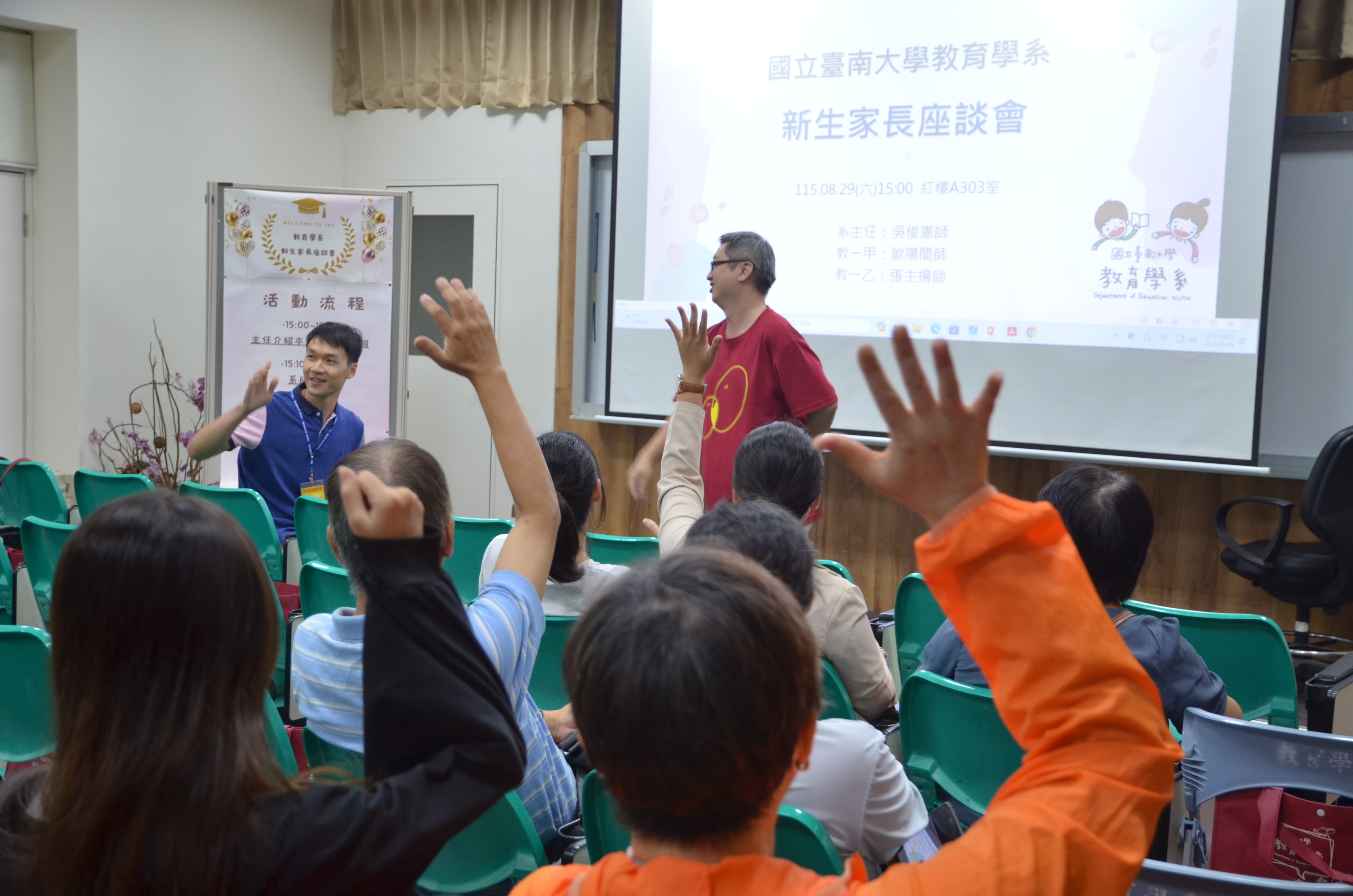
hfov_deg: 42.4
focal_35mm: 46
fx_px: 1744
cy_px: 448
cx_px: 676
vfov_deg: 28.8
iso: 450
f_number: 4.5
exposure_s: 1/30
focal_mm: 31
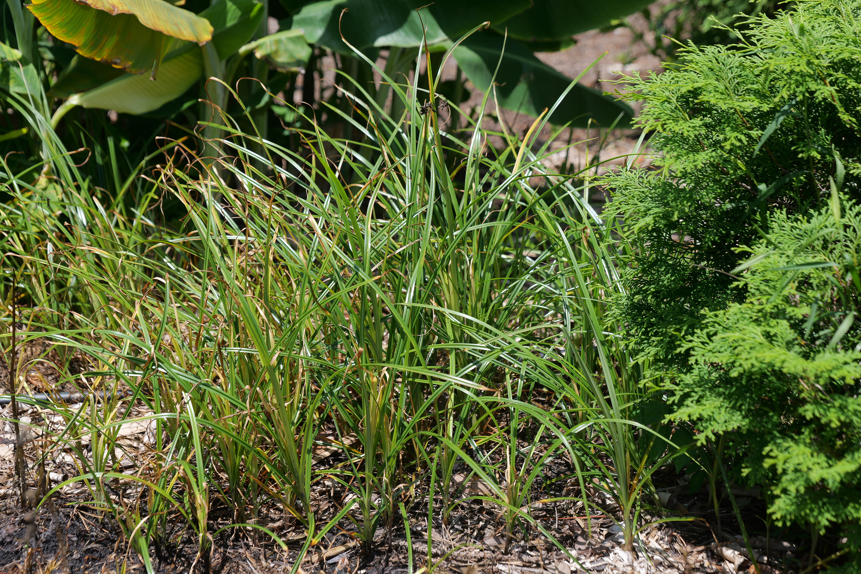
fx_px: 1674
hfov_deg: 28.8
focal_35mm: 70
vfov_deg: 19.5
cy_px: 287
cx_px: 430
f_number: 5.6
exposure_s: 1/320
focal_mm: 70
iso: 100
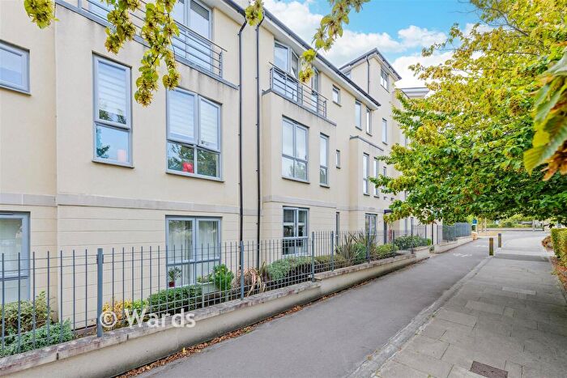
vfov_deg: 81.2
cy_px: 189
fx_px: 221
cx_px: 284
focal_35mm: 14
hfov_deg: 104.2
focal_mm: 14
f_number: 8
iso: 100
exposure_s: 1/100
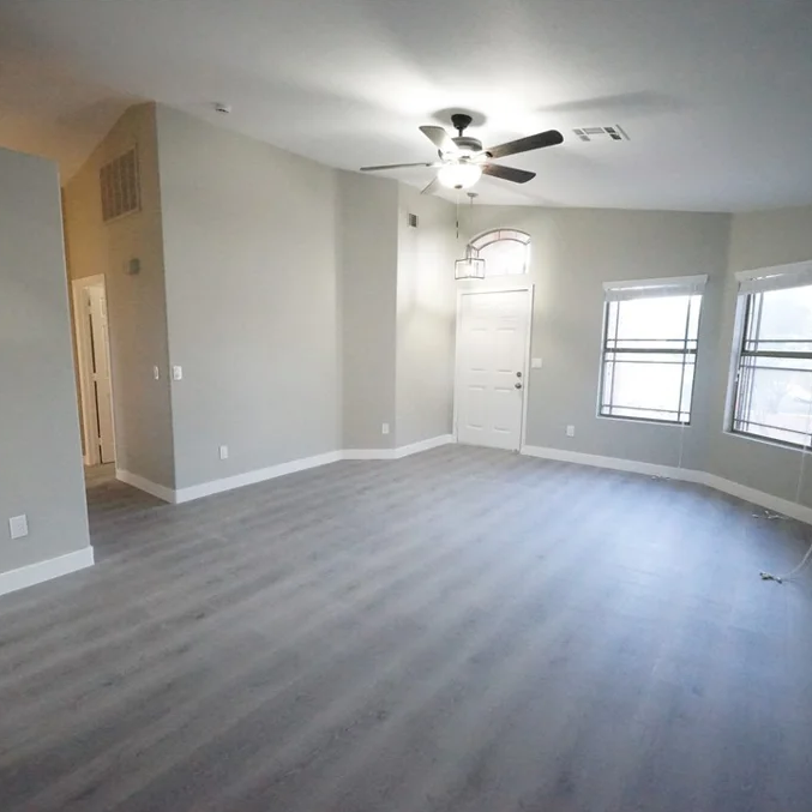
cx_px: 359
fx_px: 478
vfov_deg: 80.7
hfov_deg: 80.4
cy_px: 407
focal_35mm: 18
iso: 20000
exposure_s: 1/125
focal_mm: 14
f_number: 8
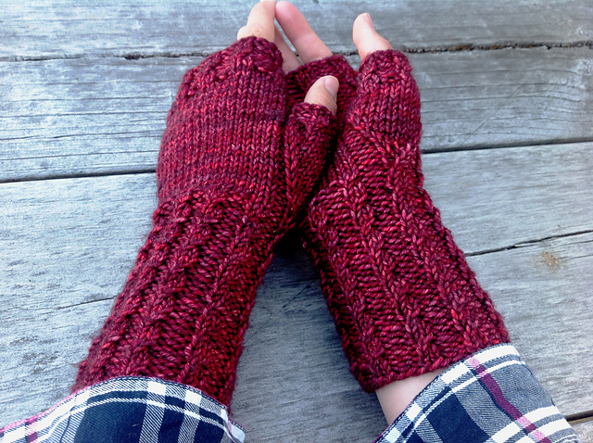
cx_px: 296
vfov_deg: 40.6
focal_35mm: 35
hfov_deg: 52.7
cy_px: 222
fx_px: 599
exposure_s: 1/24
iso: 50
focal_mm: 4.28
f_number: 2.4
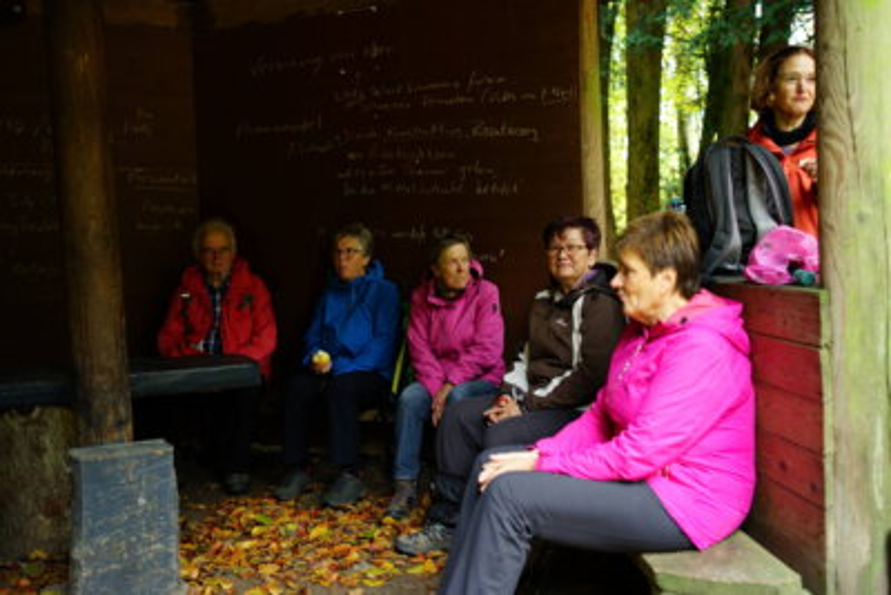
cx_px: 446
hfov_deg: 54.4
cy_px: 298
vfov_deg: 37.9
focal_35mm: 35
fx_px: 867
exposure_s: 1/60
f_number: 2.8
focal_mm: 35
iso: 400
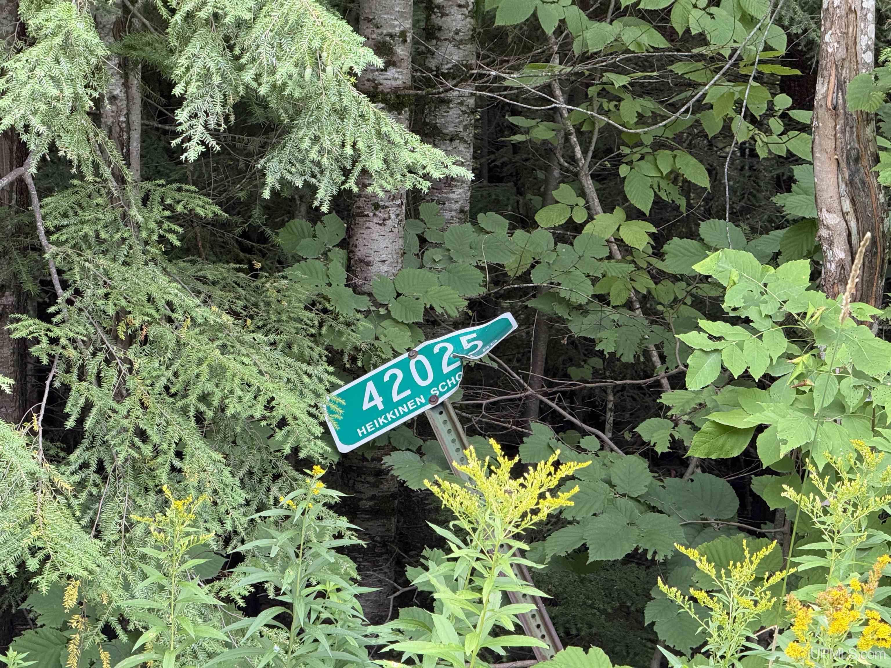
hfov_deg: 16.4
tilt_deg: -3.9
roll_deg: -2.3
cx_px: 446
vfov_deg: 12.3
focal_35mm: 120
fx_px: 3089
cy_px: 334
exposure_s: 1/99
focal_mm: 15.66
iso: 160
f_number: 2.8
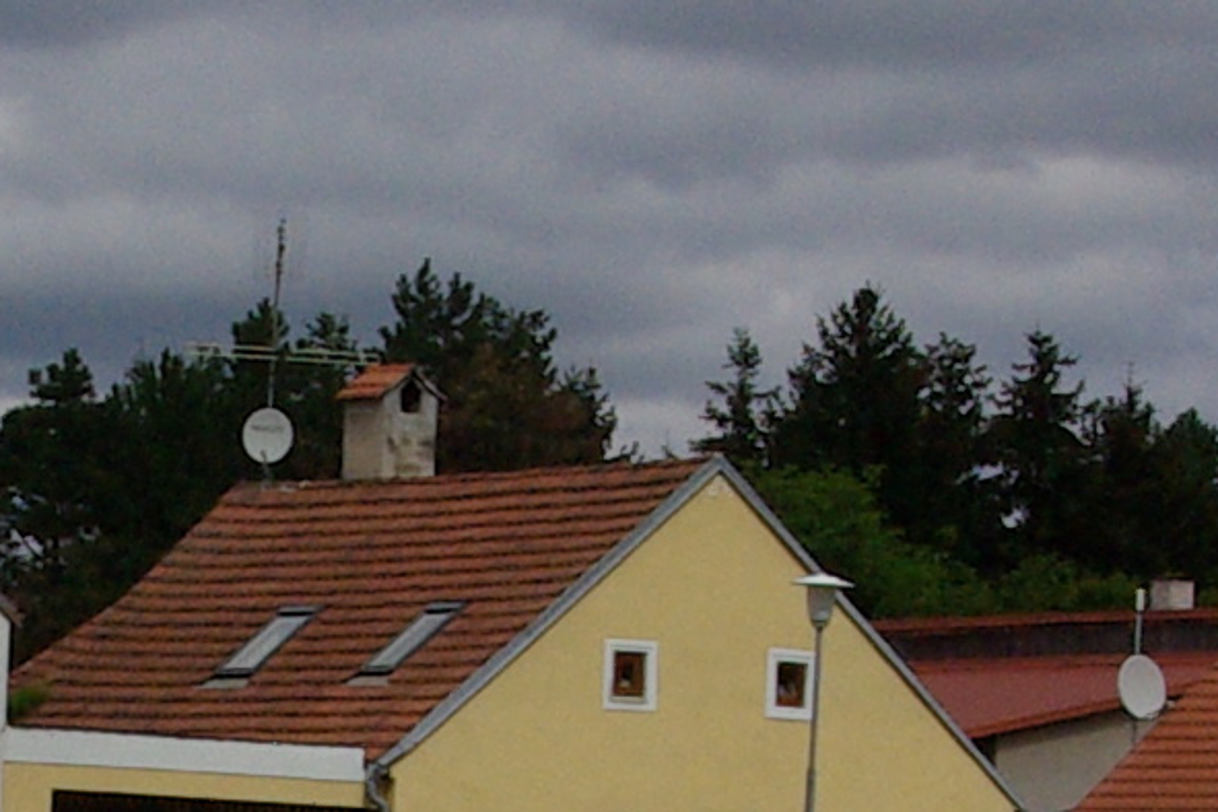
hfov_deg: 9.0
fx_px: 7655
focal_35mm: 226
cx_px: 45
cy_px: 808
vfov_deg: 6.1
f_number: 9.5
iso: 400
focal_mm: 23
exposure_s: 1/1000
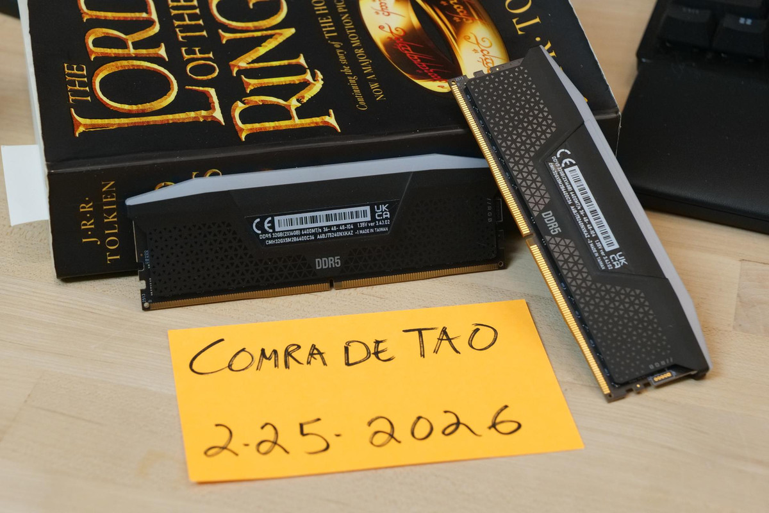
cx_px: 384
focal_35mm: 77
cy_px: 256
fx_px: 1645
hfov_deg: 26.3
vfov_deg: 17.7
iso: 6400
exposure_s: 1/50
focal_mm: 77
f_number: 9
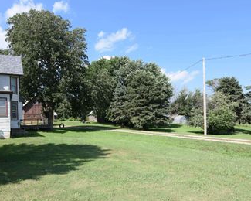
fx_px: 193
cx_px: 99
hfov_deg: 65.3
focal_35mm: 26
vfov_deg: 54.5
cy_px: 121
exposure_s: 1/320
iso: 200
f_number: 9
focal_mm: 12
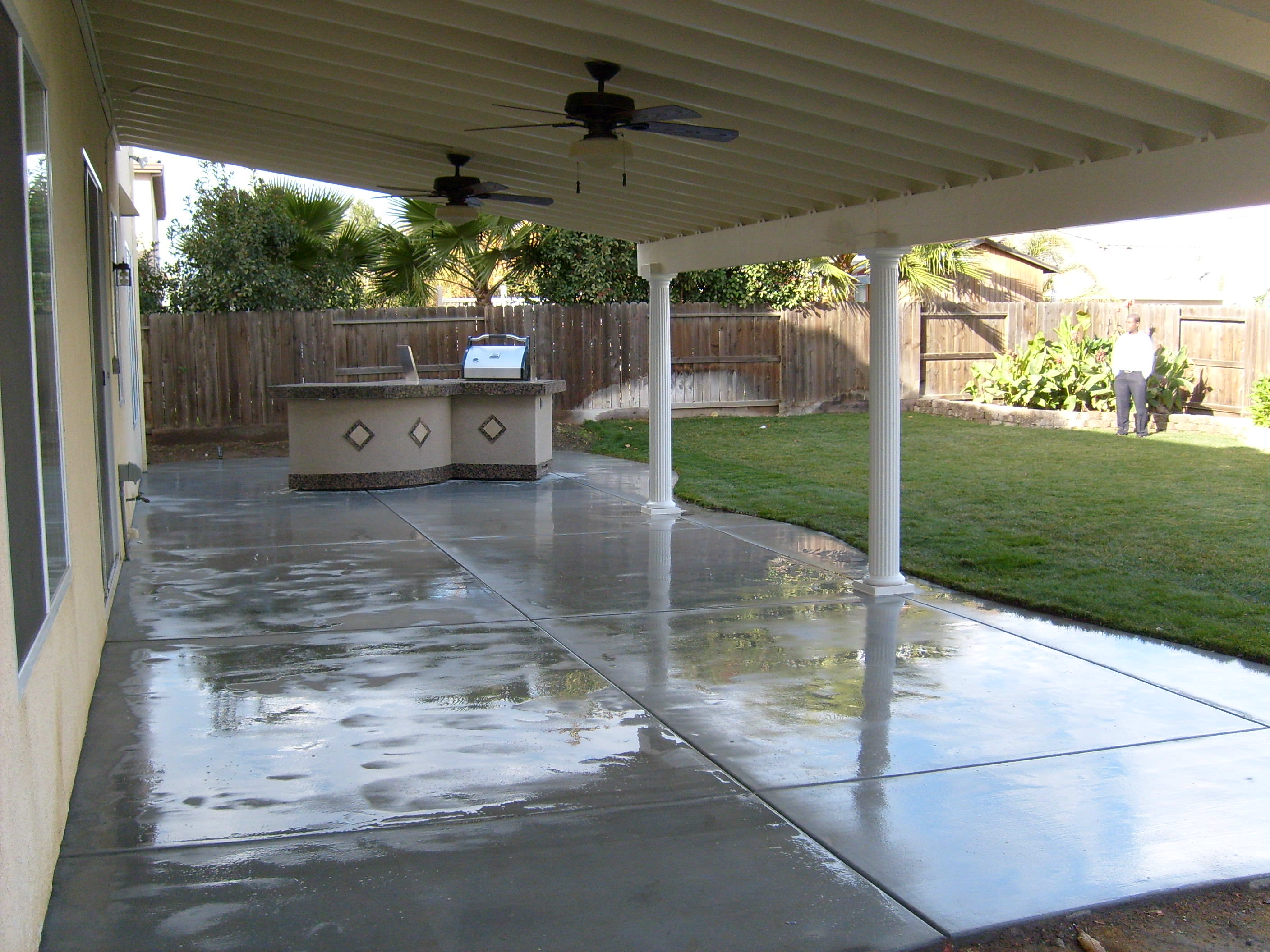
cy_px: 476
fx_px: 1284
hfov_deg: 52.6
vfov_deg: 40.7
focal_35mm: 35
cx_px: 635
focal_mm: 5.8
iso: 80
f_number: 2.8
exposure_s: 1/250
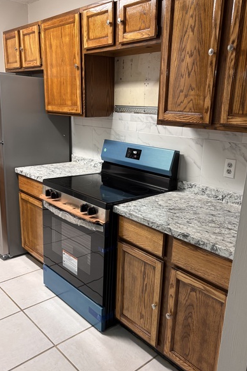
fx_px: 319
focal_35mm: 31
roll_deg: -1.2
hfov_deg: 42.3
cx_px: 115
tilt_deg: -17.2
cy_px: 199
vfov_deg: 60.2
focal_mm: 5.96
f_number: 1.6
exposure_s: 1/60
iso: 160
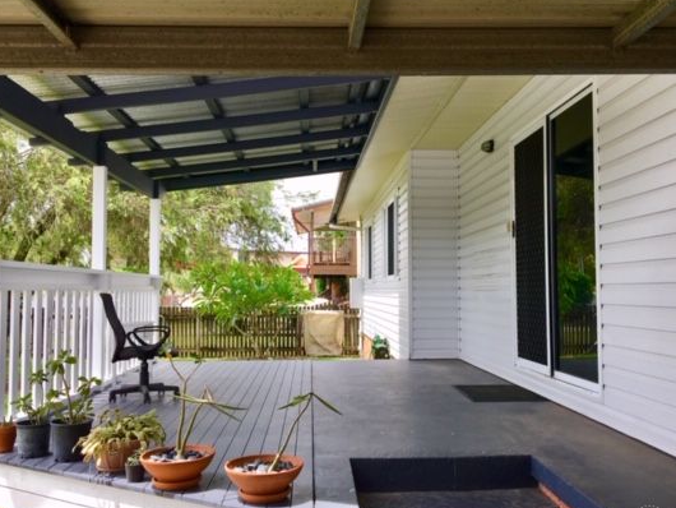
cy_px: 251
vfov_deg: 40.7
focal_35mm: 35
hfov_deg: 52.6
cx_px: 360
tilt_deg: +3.1
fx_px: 684
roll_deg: +0.1
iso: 25
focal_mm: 4.15
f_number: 2.2
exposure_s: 1/615
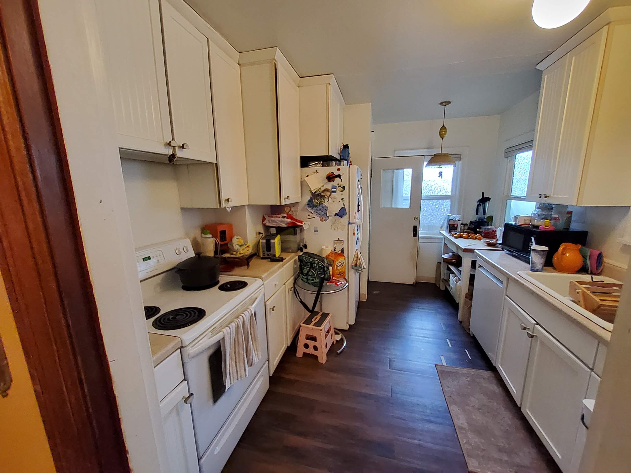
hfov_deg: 106.2
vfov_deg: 89.9
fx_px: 237
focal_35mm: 13
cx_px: 316
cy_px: 236
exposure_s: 1/33
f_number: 2.2
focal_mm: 1.13
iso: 500
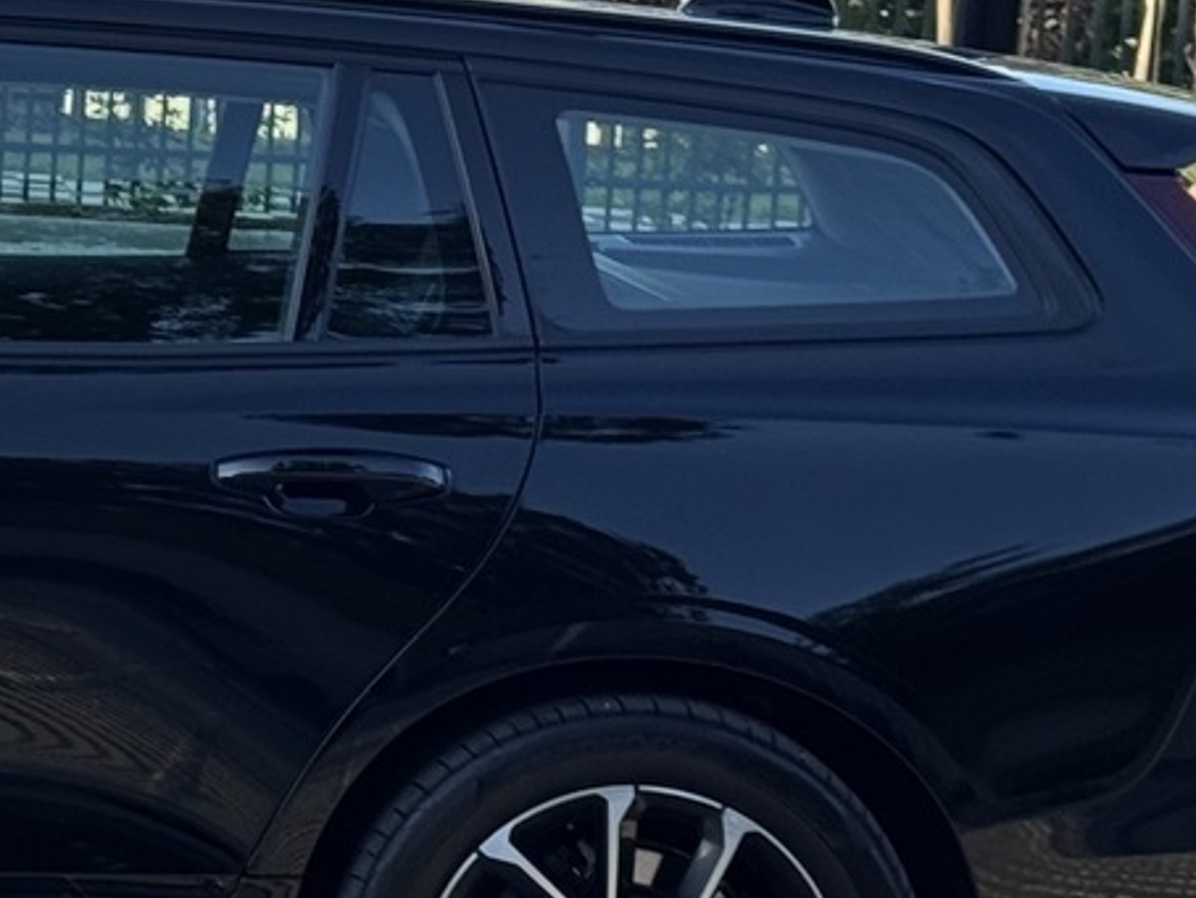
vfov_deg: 8.8
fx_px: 5842
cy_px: 537
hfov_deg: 11.3
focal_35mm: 169
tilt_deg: -7.8
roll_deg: -2.3
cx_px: -537
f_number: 1.78
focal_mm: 6.76
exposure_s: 1/563
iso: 64
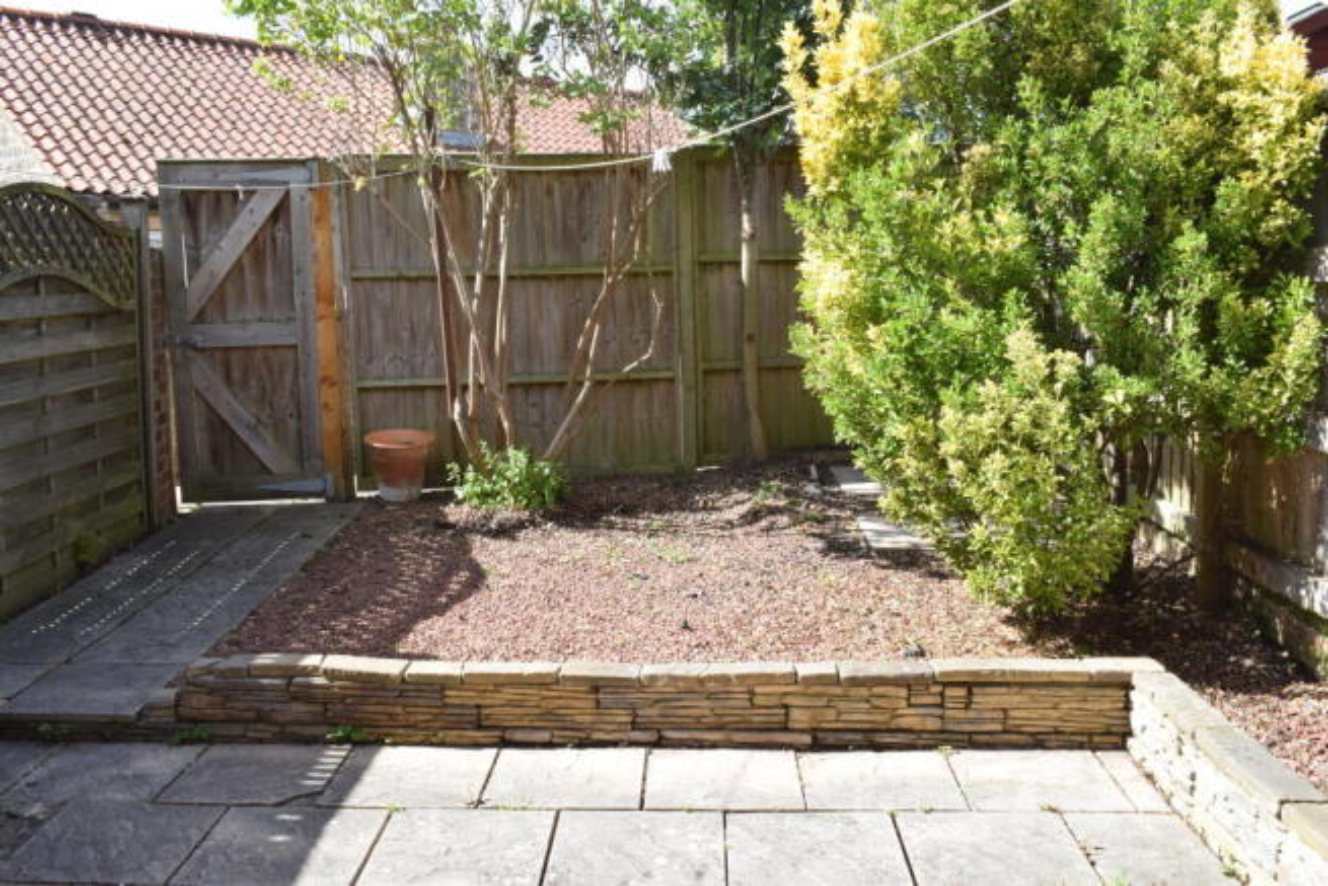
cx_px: 664
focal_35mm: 34
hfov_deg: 55.1
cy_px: 443
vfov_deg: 38.4
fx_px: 1273
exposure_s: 1/200
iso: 800
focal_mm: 23
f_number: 16
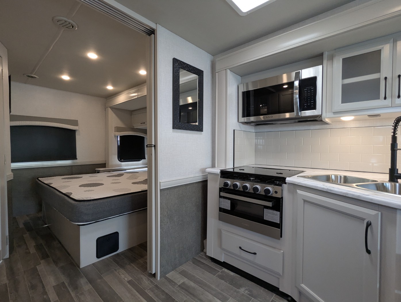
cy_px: 151
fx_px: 186
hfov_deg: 94.4
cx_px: 200
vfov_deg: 78.2
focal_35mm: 16
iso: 217
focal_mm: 2.35
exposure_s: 1/86.3
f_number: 2.2
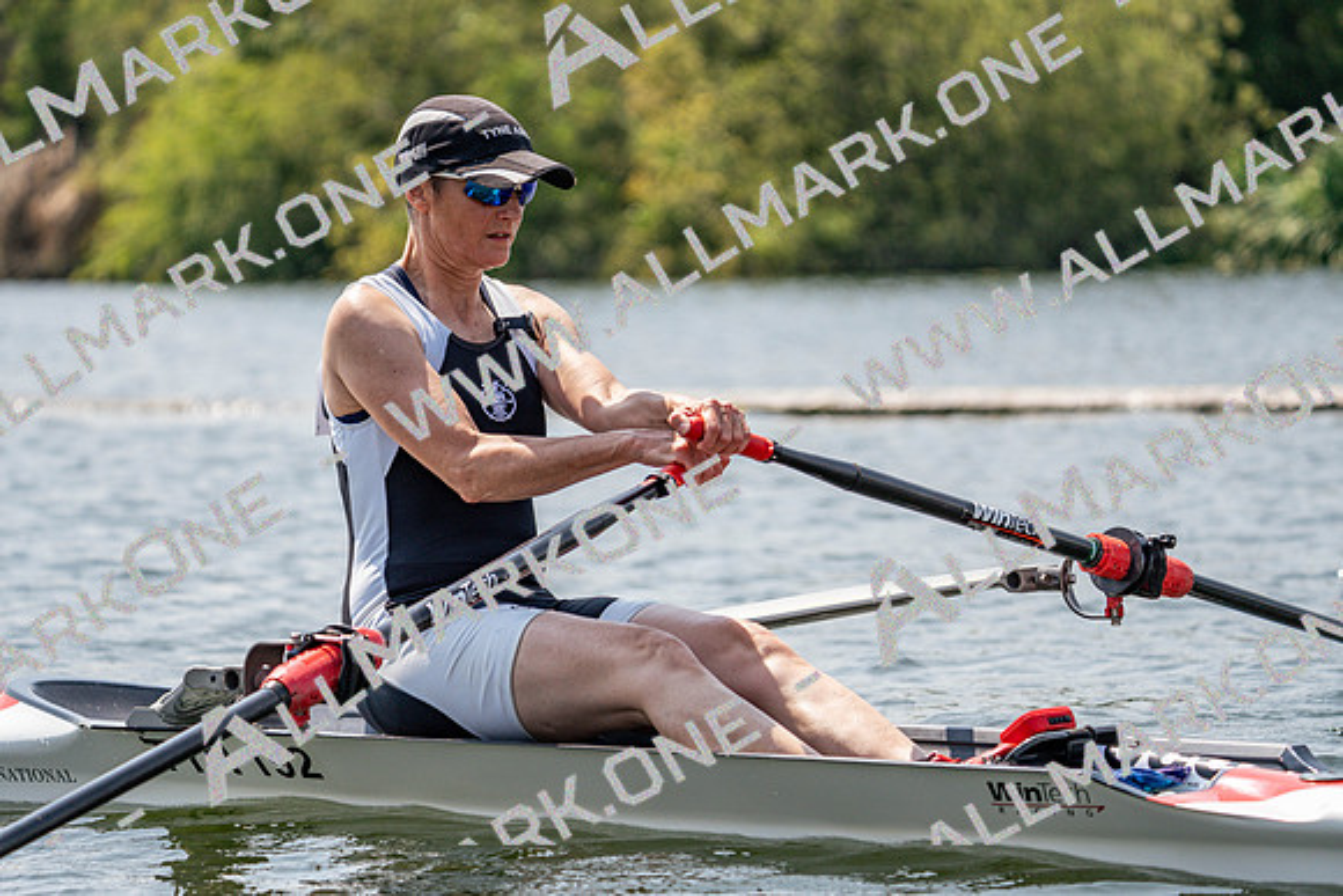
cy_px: 448
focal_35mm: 200
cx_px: 672
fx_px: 7463
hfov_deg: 10.3
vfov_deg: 6.9
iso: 200
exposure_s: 1/1600
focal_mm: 200
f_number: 5.6
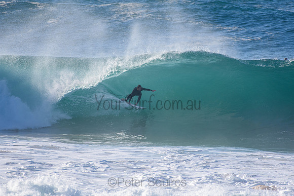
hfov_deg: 2.7
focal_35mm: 750
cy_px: 98
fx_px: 6126
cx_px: 147
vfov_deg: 1.8
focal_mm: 500
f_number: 5.6
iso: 360
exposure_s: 1/2000
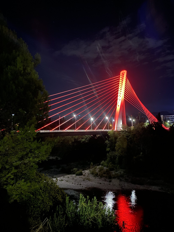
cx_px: 87
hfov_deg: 53.1
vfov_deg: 67.3
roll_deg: +0.3
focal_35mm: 26
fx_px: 174
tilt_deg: +5.3
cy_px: 116
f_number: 1.8
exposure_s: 1/2
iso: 320
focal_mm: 4.25
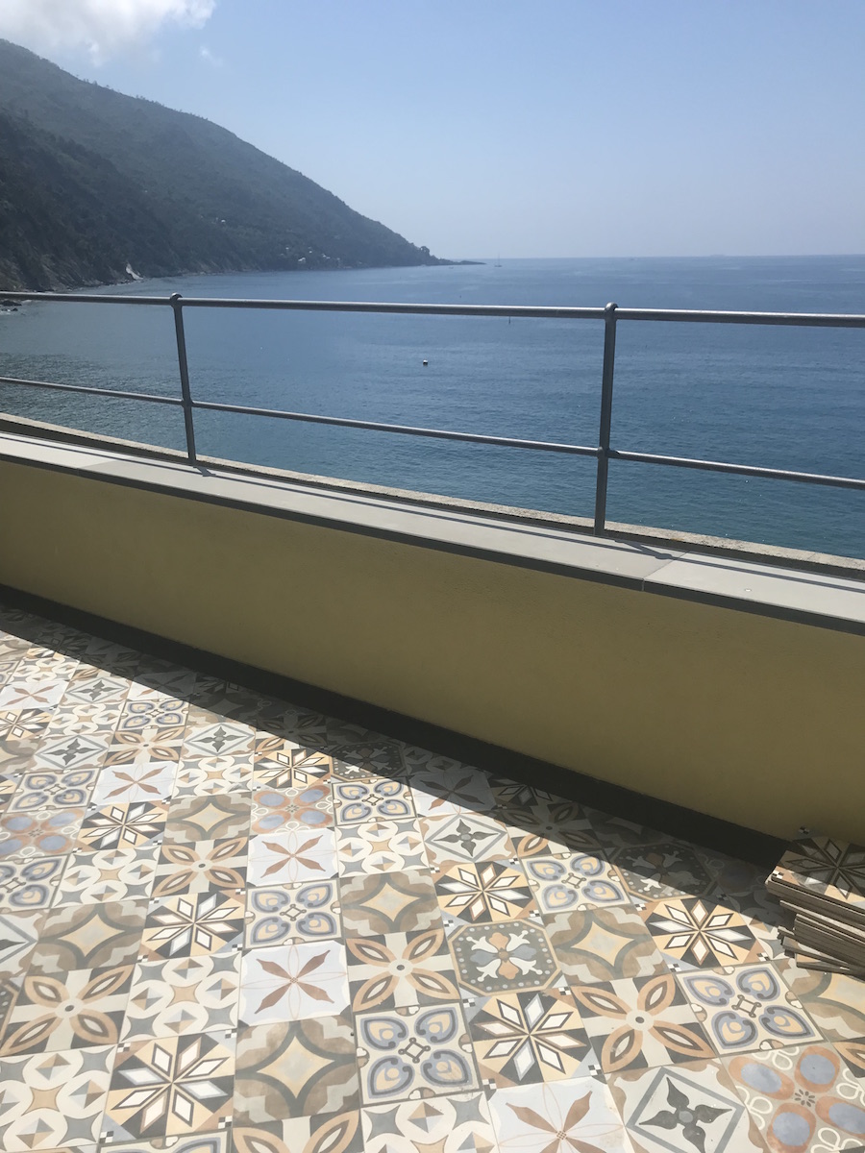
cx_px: 432
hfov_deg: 49.7
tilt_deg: -17.5
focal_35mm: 28
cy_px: 576
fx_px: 933
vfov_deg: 63.4
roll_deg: +1.2
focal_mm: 3.99
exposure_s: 1/4566
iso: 20
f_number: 1.8
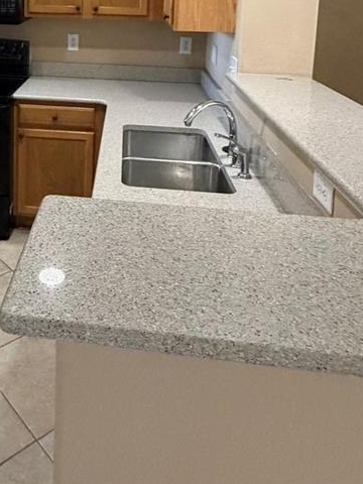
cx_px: 57
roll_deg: -0.5
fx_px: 489
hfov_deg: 38.7
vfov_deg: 47.2
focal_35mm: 35
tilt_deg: -5.8
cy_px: 46
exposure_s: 1/59
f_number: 2.2
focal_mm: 2.22
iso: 500
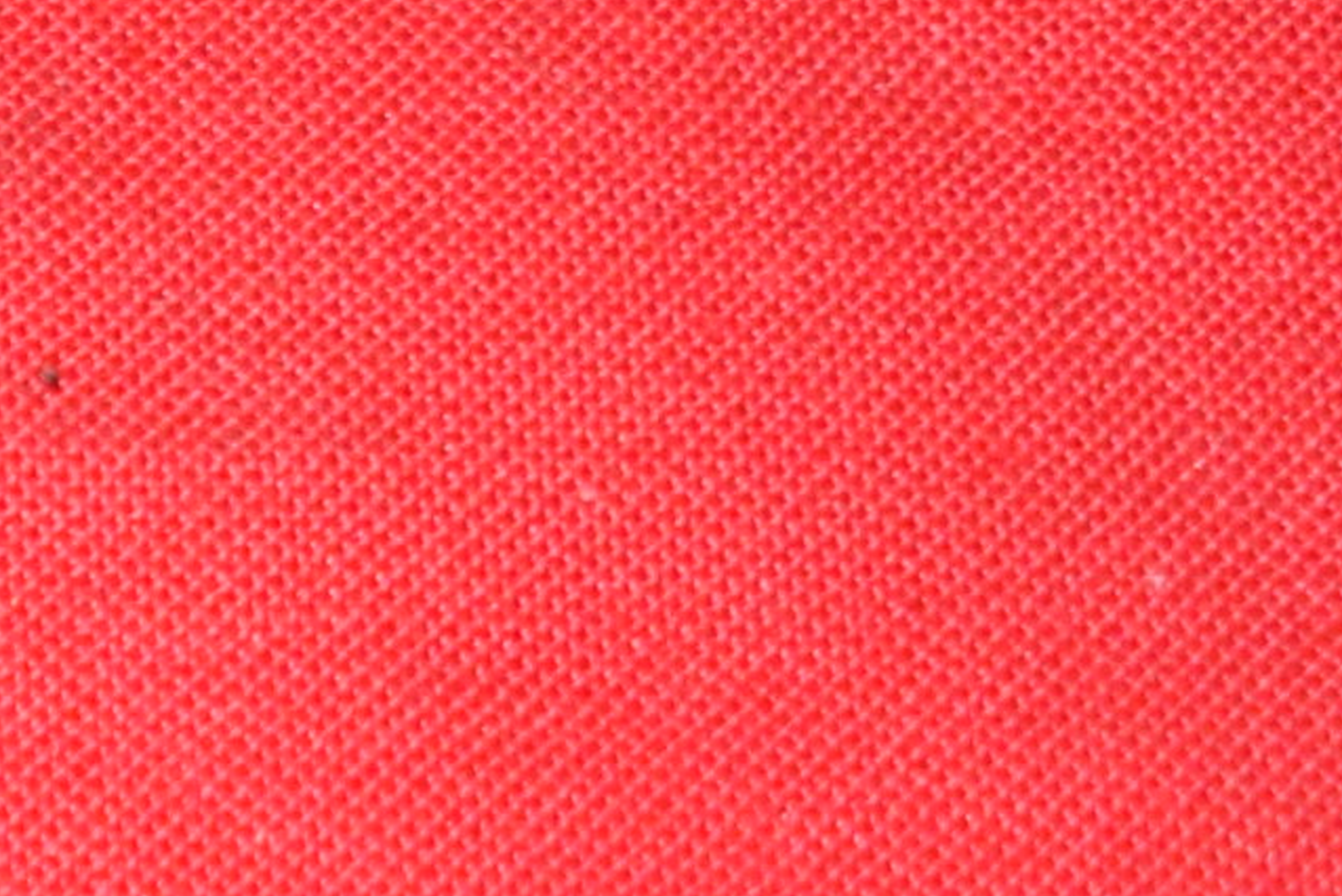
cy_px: -137
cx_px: -2379
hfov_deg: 5.8
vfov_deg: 4.1
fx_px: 12605
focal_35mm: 338
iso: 1250
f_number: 5
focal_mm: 32
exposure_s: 1/200
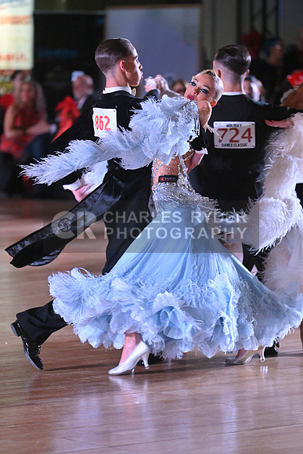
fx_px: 2523
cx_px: 152
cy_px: 227
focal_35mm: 200
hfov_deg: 6.9
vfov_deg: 10.3
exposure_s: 1/400
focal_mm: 200
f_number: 4
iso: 4000
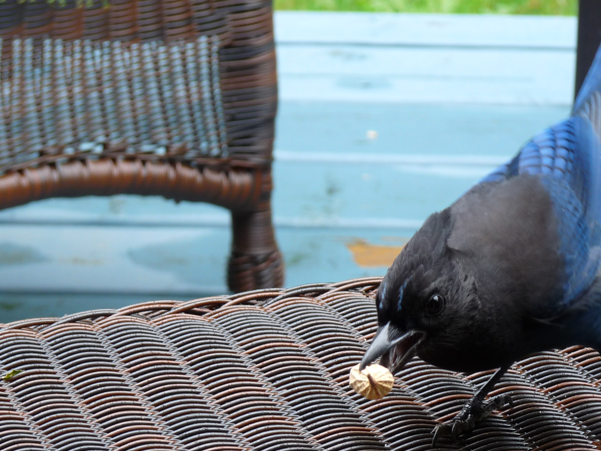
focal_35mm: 275
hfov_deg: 7.2
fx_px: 4775
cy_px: 319
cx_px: 450
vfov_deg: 5.4
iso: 100
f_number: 3.7
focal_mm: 28.3
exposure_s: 1/50
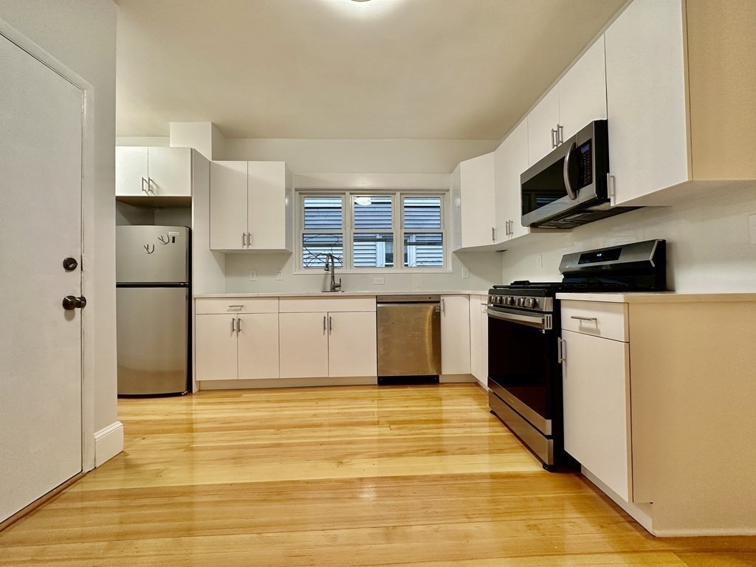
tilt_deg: +0.0
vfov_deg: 85.7
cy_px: 284
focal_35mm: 14
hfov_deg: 102.1
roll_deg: +0.6
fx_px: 306
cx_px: 378
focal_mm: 2.22
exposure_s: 1/60
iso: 160
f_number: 2.2
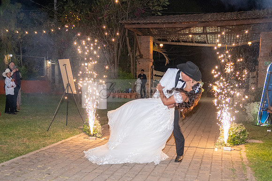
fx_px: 301
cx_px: 134
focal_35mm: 40
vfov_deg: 33.3
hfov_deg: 48.6
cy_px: 119
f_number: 4
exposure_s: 1/160
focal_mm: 28
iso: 2000
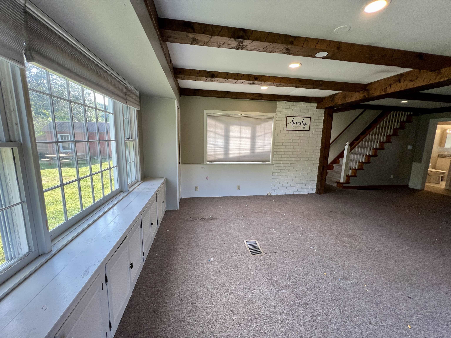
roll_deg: -1.3
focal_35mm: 13
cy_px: 169
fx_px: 169
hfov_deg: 106.2
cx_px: 226
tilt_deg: -9.7
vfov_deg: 89.9
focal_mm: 1.57
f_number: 1.8
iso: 80
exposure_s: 1/120
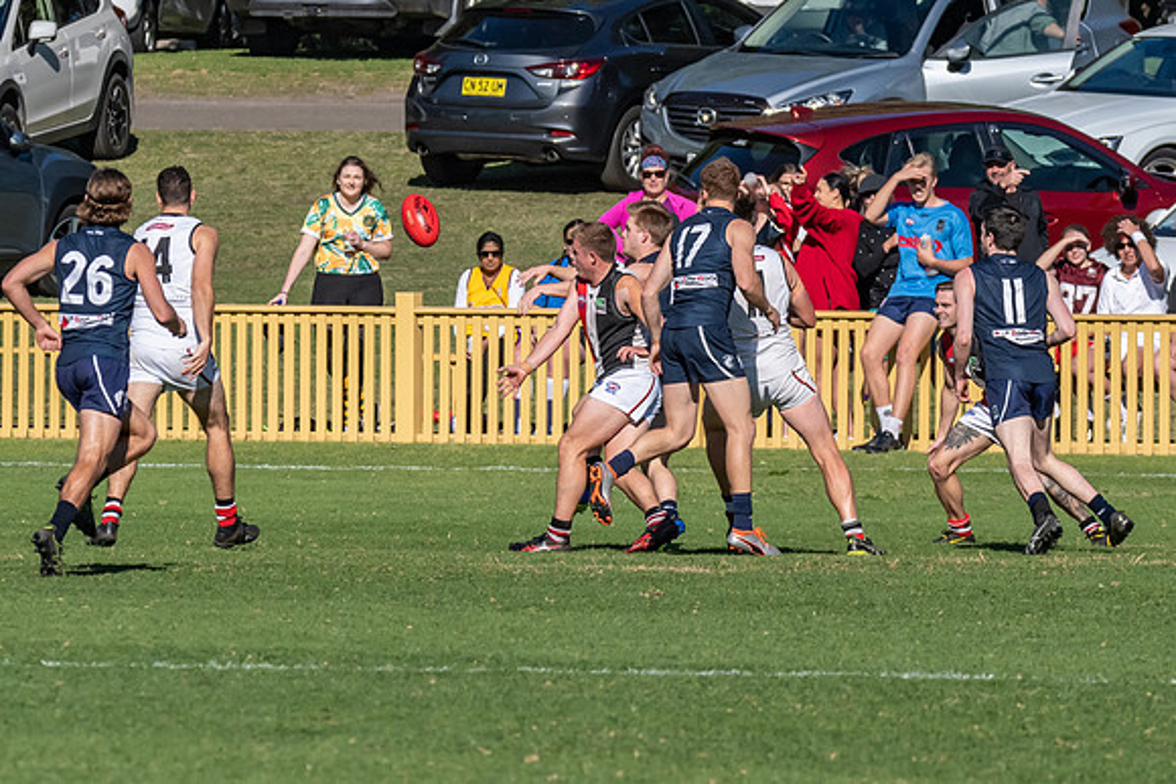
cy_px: 342
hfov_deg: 3.3
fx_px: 20709
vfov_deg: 2.2
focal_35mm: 634
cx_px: 681
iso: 800
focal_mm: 280
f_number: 10
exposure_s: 1/5000
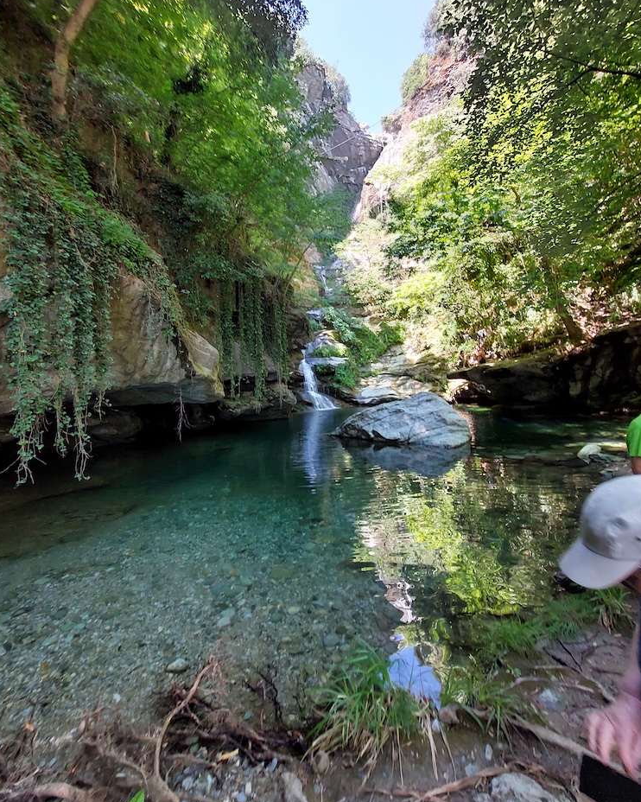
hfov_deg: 87.9
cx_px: 314
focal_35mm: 14
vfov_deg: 100.4
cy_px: 363
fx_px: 332
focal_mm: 1.74
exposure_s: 1/100
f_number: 2.2
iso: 80
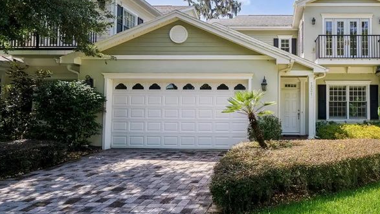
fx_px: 161
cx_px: 202
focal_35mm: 16
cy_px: 90
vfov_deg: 66.7
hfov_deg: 99.2
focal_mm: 14
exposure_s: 1/160
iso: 125
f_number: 8
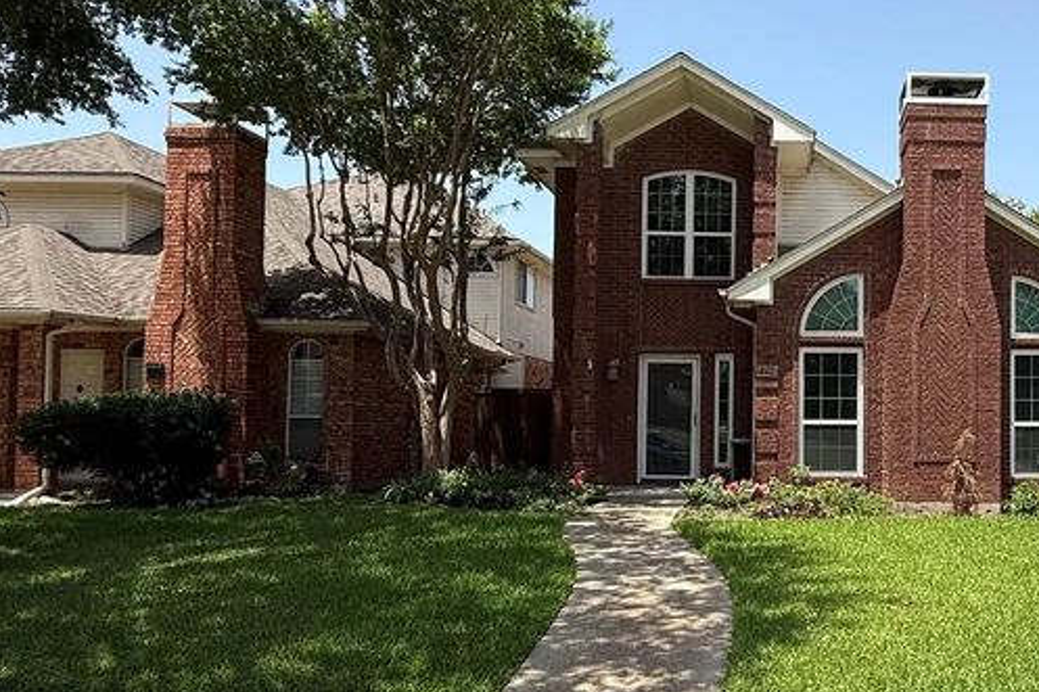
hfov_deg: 57.8
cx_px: 815
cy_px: 397
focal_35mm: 30
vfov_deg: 43.5
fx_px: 865
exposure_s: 1/928
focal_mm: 2.22
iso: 50
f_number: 2.2
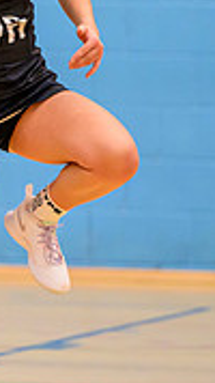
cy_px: 14
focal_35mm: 701
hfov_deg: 1.7
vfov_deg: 3.1
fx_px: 7111
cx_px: -152
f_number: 2.8
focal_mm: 165
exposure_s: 1/800
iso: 4000
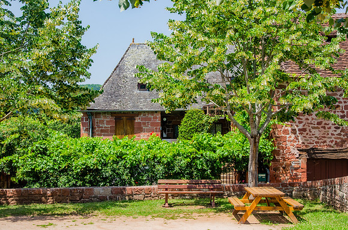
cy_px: 115
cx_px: 174
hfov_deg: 35.1
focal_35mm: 57
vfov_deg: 23.7
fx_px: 550
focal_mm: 38
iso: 500
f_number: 10
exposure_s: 1/400
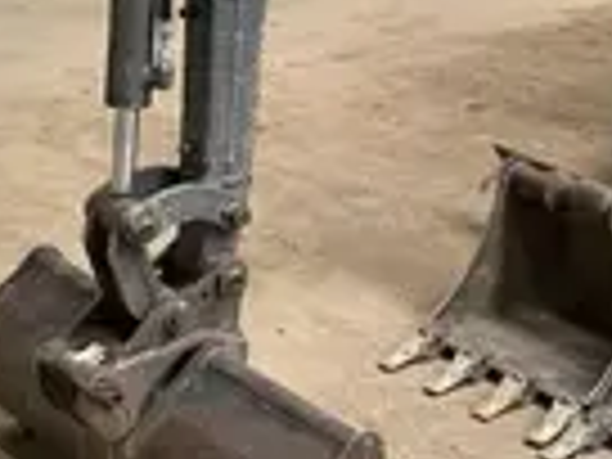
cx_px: 630
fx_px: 1803
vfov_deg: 14.2
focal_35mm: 102
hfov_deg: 18.7
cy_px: -40
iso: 100
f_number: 1.8
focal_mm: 3
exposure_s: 1/60
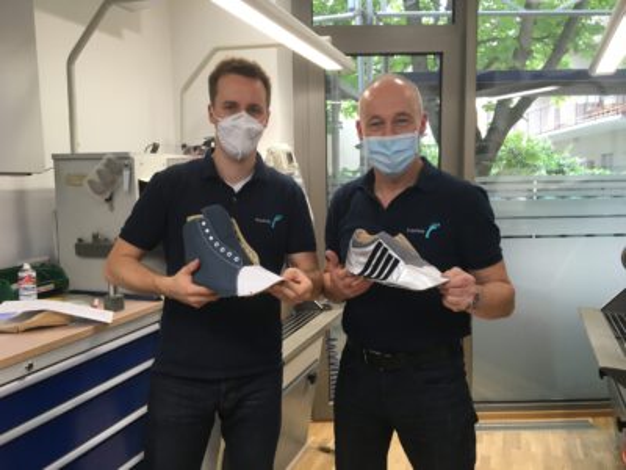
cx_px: 313
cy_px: 235
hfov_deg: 61.7
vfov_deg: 48.2
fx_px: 524
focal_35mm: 29
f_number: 2.2
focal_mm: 4.15
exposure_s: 1/33
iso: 25
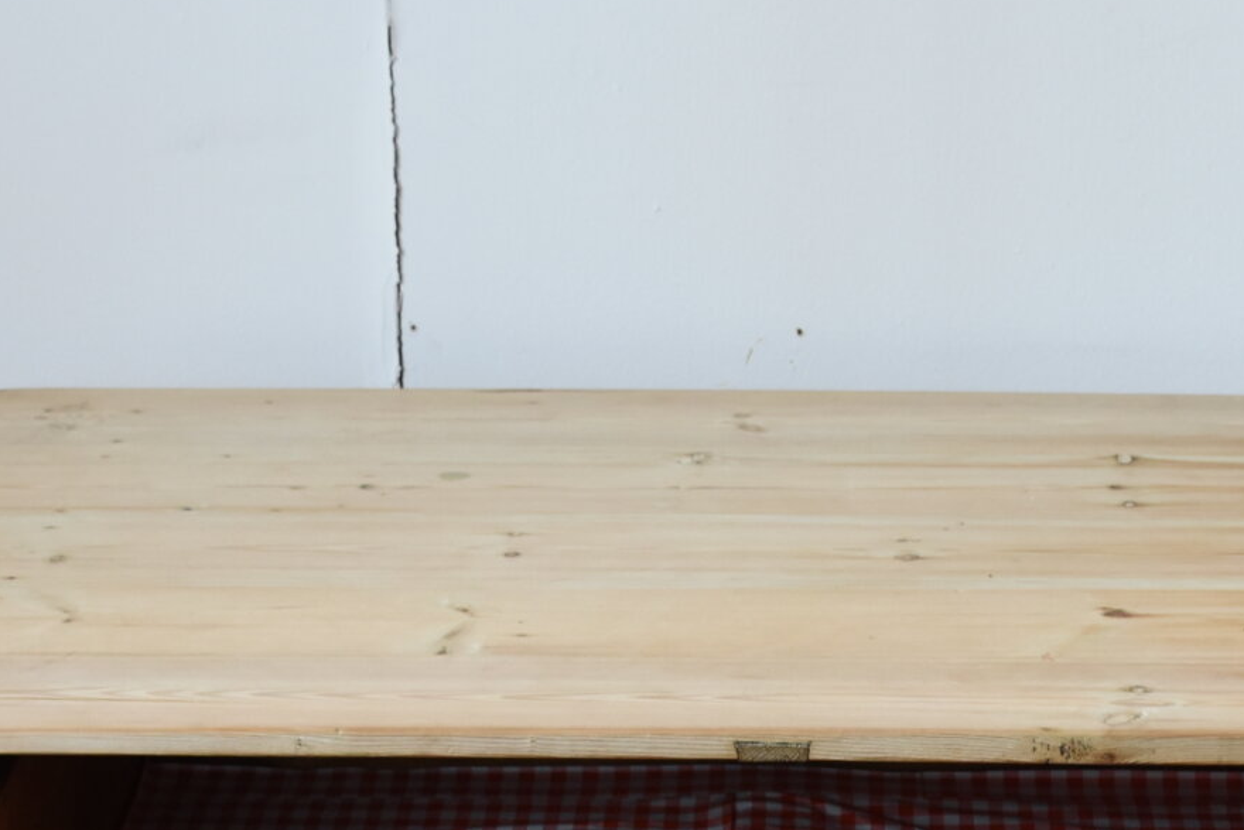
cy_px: 914
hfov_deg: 21.2
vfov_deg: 13.9
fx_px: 3318
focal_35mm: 96
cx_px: 720
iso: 800
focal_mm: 22
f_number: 4
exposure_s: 1/60
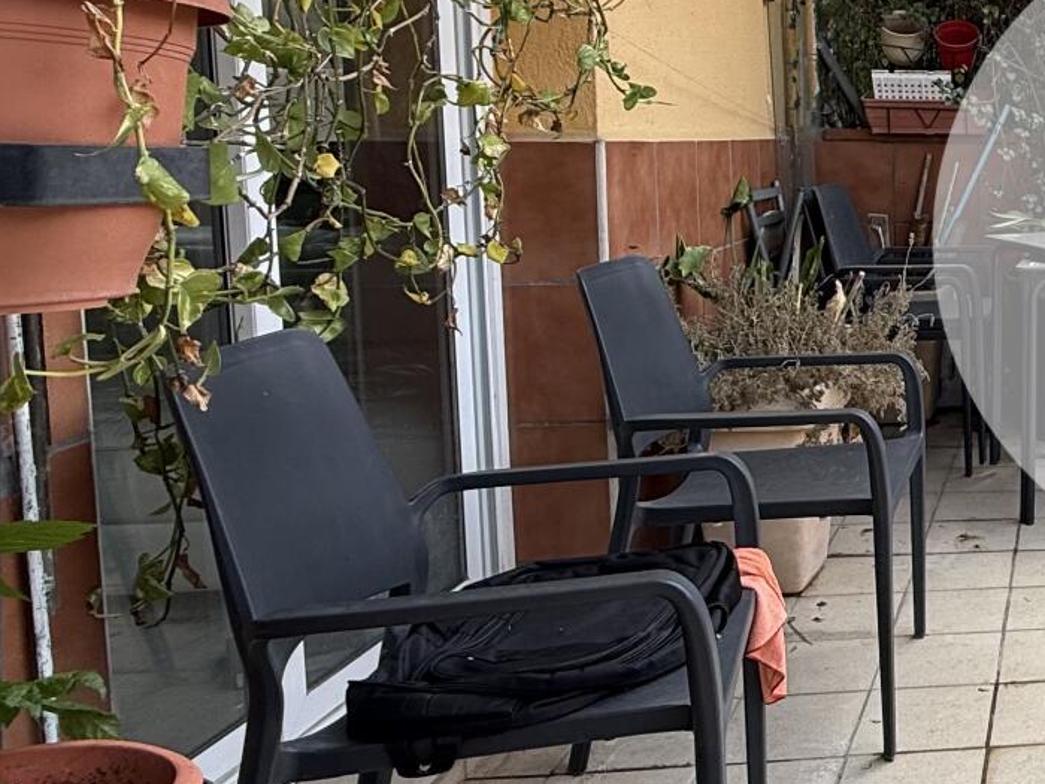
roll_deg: -0.6
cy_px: 239
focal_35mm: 40
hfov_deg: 36.3
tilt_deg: -4.6
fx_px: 1208
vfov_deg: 35.5
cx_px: 1253
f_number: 2.2
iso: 50
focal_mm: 2.22
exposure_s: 1/433
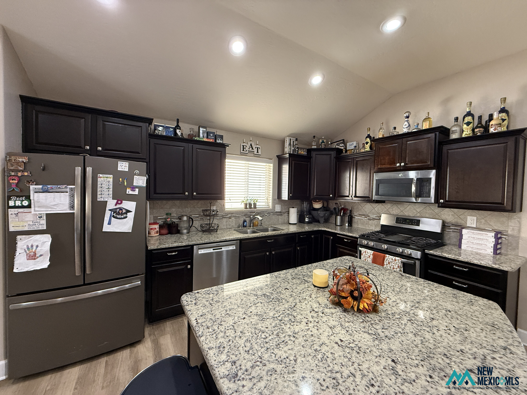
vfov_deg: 85.7
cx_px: 264
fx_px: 213
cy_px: 198
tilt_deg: -1.5
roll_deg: -1.5
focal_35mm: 14
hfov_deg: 102.1
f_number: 2.2
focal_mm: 2.22
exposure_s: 1/60
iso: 400
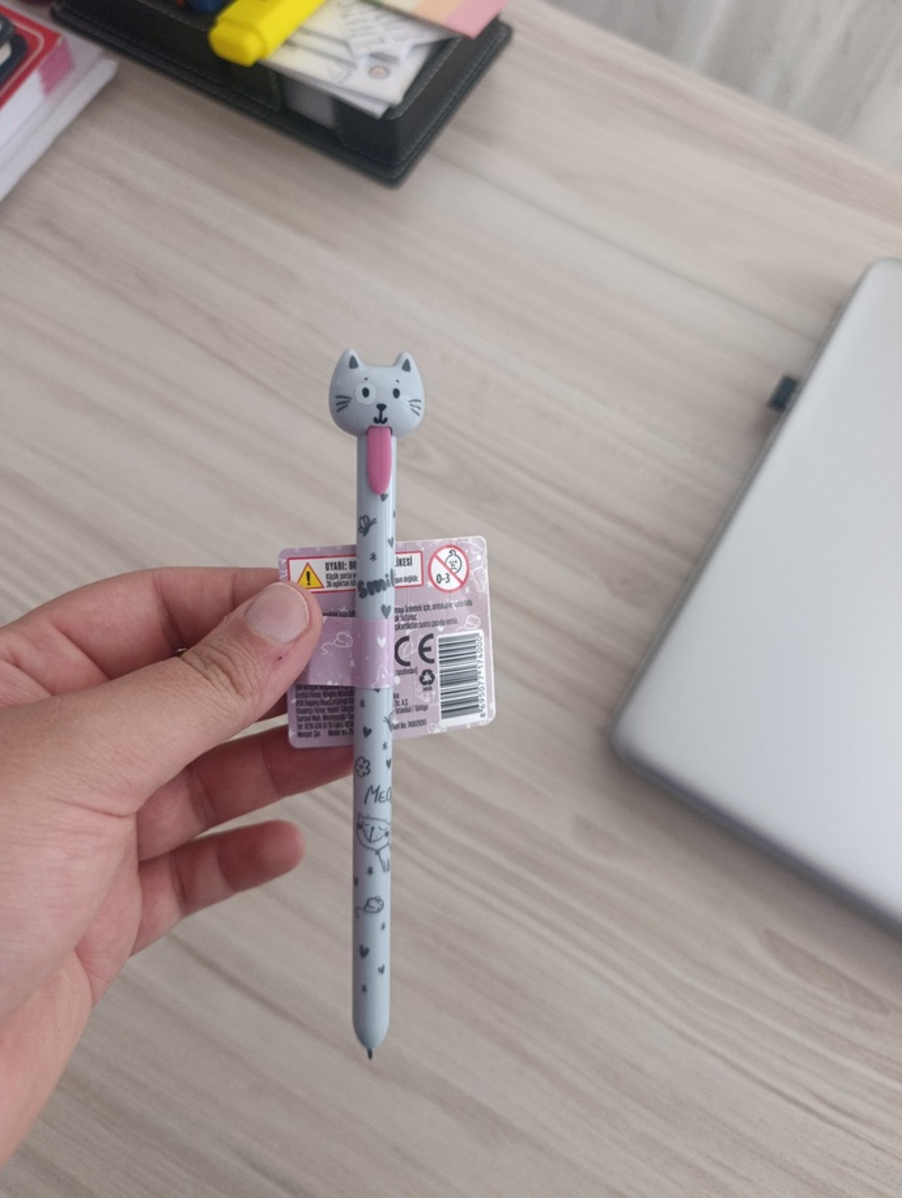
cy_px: 599
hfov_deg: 59.0
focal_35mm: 23
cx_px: 451
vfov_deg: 73.8
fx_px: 797
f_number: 1.65
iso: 1070
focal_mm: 6.11
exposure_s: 1/50
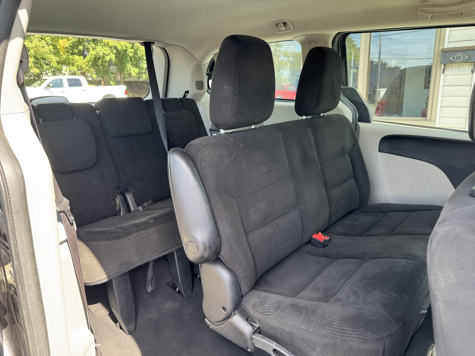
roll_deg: +1.4
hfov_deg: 71.6
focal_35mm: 24
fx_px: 329
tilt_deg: -15.7
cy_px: 178
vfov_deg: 56.8
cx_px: 238
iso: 80
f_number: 1.78
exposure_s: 1/121
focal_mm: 6.76
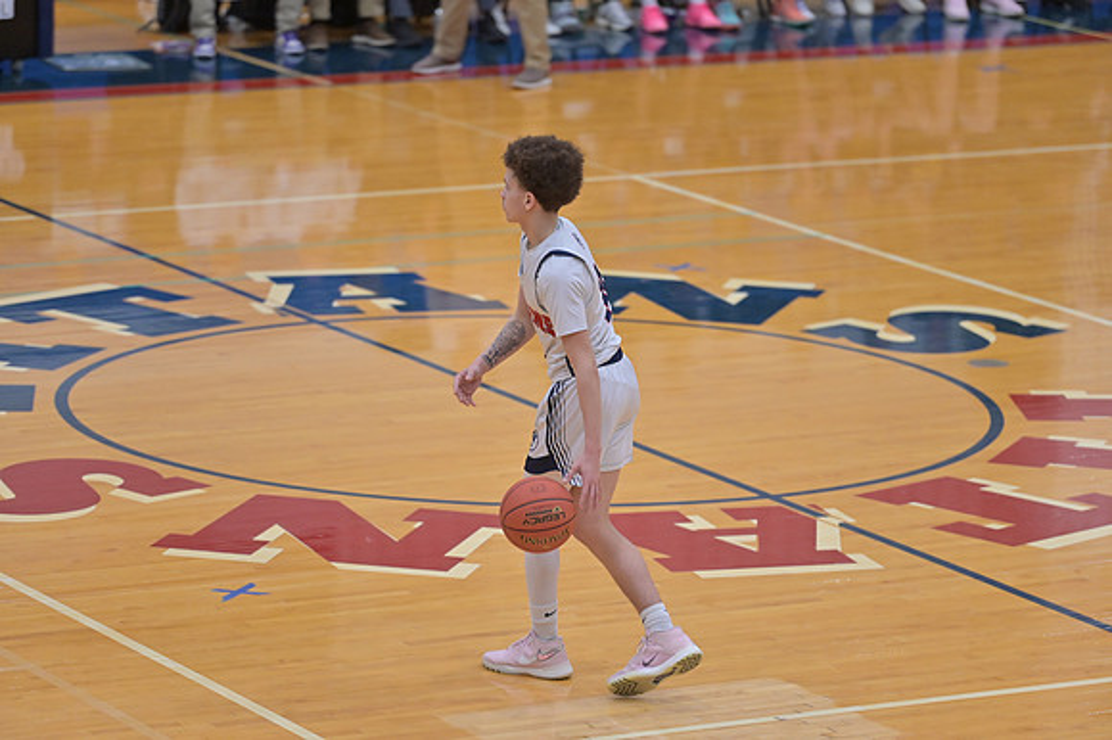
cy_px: 370
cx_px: 556
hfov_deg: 10.6
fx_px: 6020
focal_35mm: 195
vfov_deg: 7.0
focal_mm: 195
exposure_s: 1/800
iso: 2800
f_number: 4
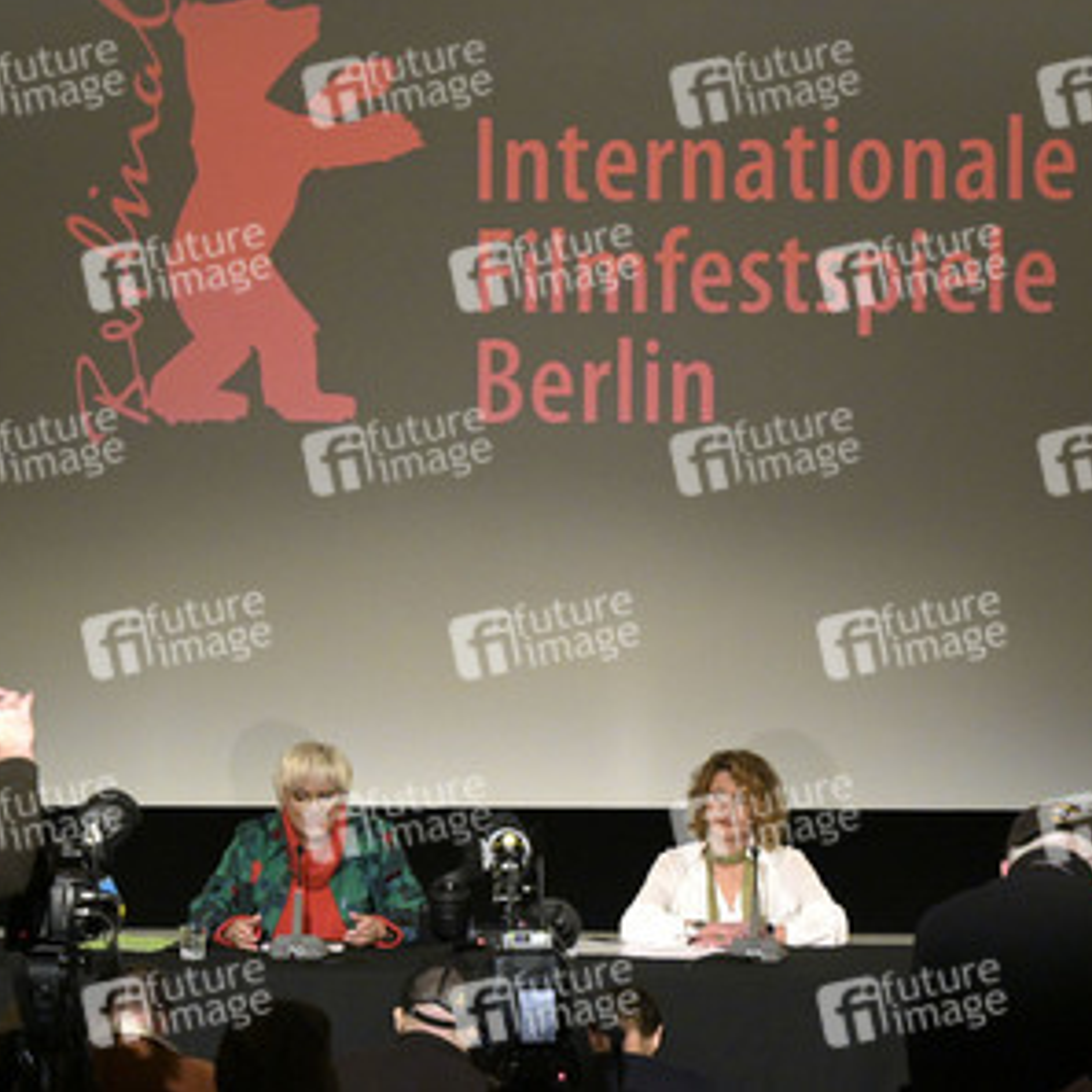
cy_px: 544
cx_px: 447
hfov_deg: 14.5
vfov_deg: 14.5
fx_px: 4283
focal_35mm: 120
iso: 5000
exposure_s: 1/250
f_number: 6.3
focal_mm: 93
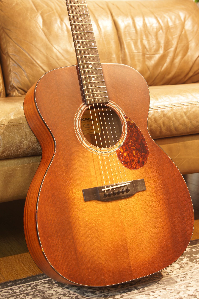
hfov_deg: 22.6
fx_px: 499
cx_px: 100
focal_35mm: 60
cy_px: 150
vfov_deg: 33.4
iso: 100
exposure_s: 1/5
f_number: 6.3
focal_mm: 40
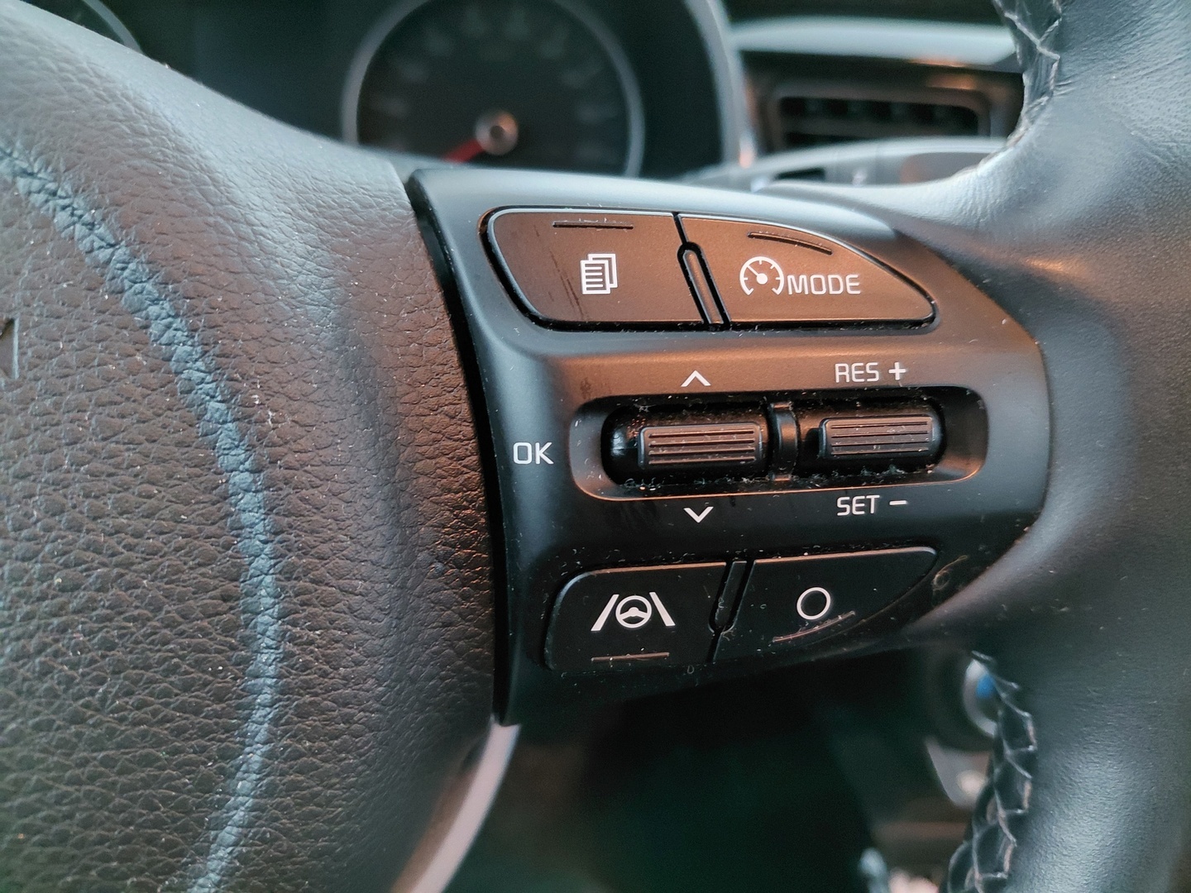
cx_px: 596
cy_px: 446
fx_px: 860
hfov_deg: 69.4
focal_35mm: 25
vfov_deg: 54.9
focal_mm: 4.69
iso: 1250
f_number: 1.8
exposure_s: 1/24
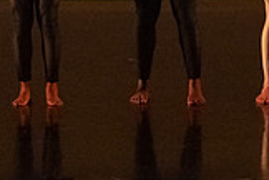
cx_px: 179
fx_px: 2555
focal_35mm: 342
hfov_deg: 6.0
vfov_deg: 4.0
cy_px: -76
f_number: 3.2
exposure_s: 1/320
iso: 4000
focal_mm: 69
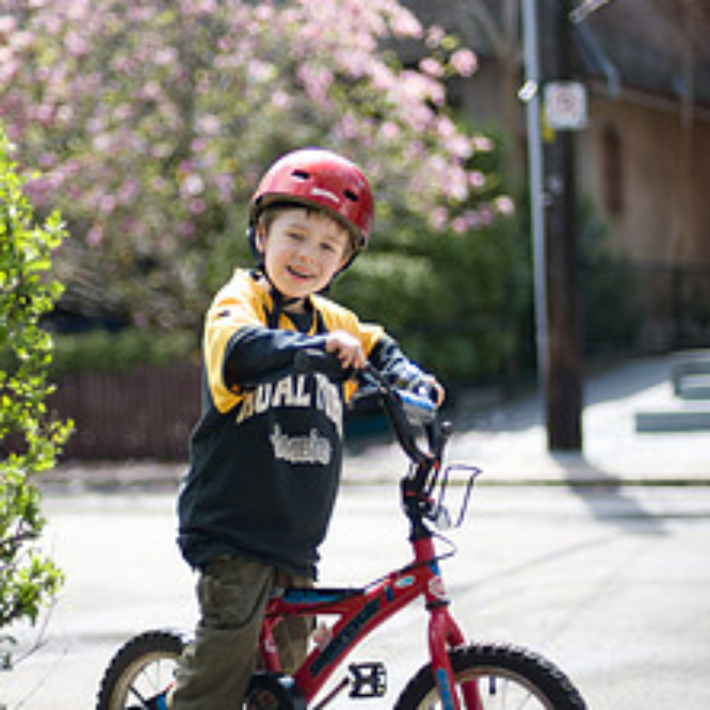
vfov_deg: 20.2
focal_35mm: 86
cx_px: 321
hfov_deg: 20.2
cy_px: 310
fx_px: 1996
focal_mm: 50
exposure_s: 1/8000
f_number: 1.4
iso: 200
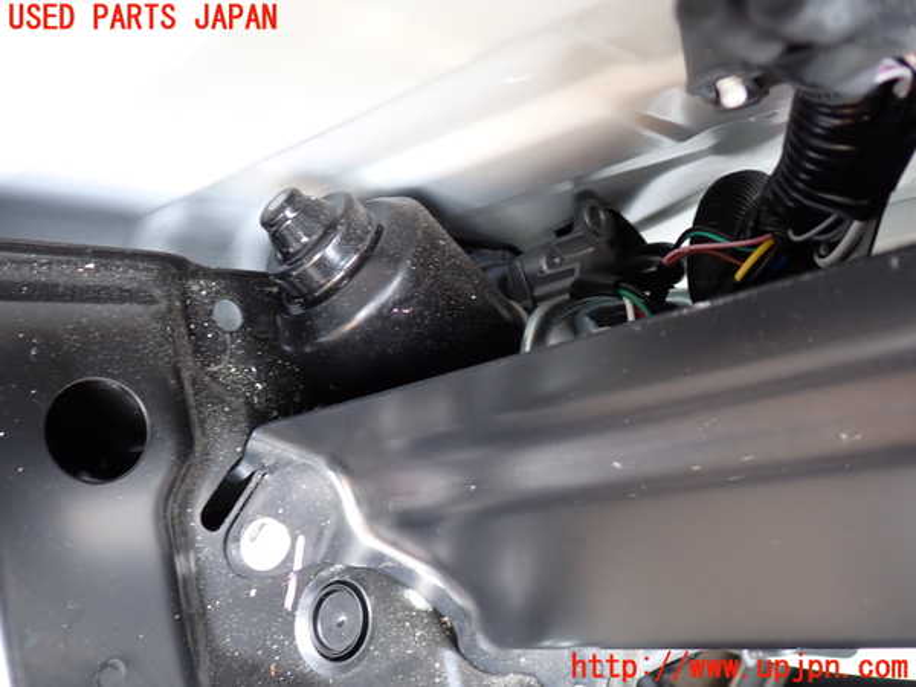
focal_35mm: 30
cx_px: 458
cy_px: 344
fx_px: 794
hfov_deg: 60.0
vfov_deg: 46.8
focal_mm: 5.4
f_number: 2.3
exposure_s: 1/40
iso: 200
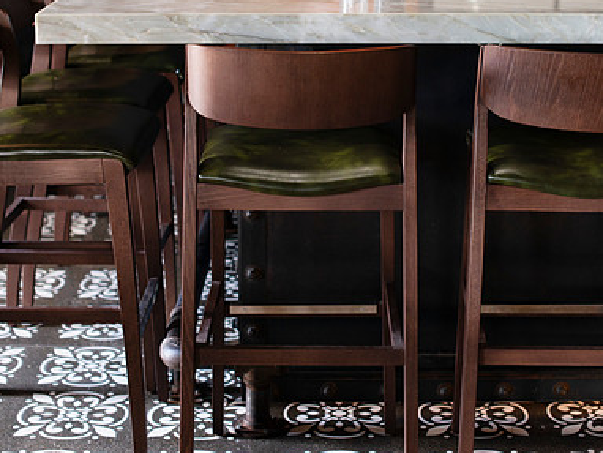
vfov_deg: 20.1
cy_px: 157
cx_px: 317
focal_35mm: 73
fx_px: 1272
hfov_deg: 26.7
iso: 500
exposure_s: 1/60
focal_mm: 50
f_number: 2.8
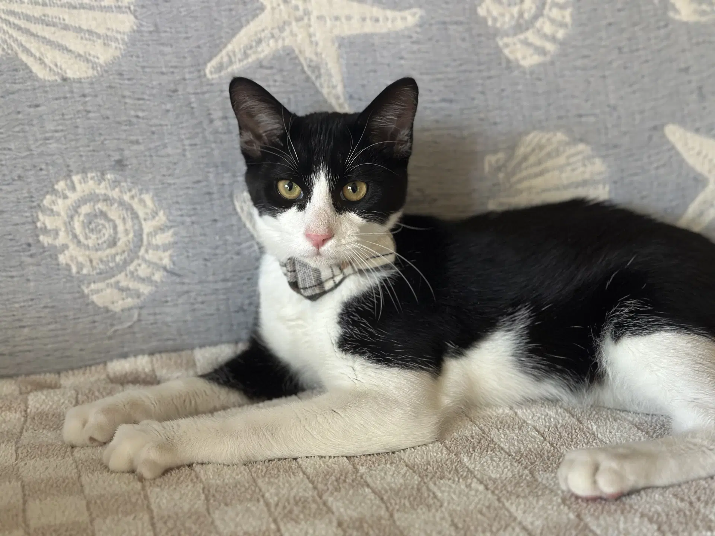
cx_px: 358
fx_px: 991
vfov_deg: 30.3
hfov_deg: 39.7
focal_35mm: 48
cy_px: 268
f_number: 1.78
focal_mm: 6.86
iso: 250
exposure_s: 1/60
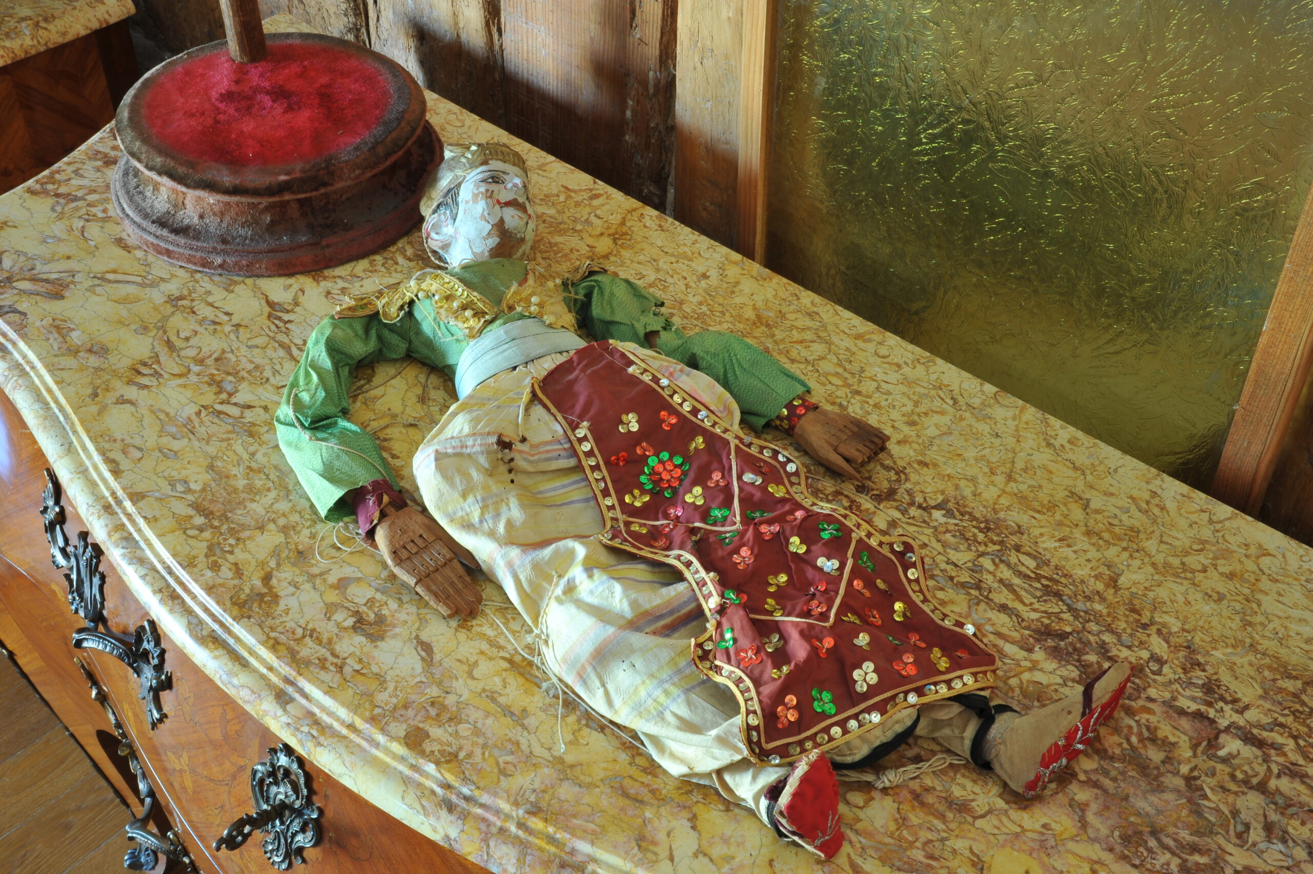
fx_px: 1676
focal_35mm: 46
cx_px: 656
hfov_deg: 42.8
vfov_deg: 29.2
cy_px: 437
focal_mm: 46
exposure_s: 13
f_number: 22
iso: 200
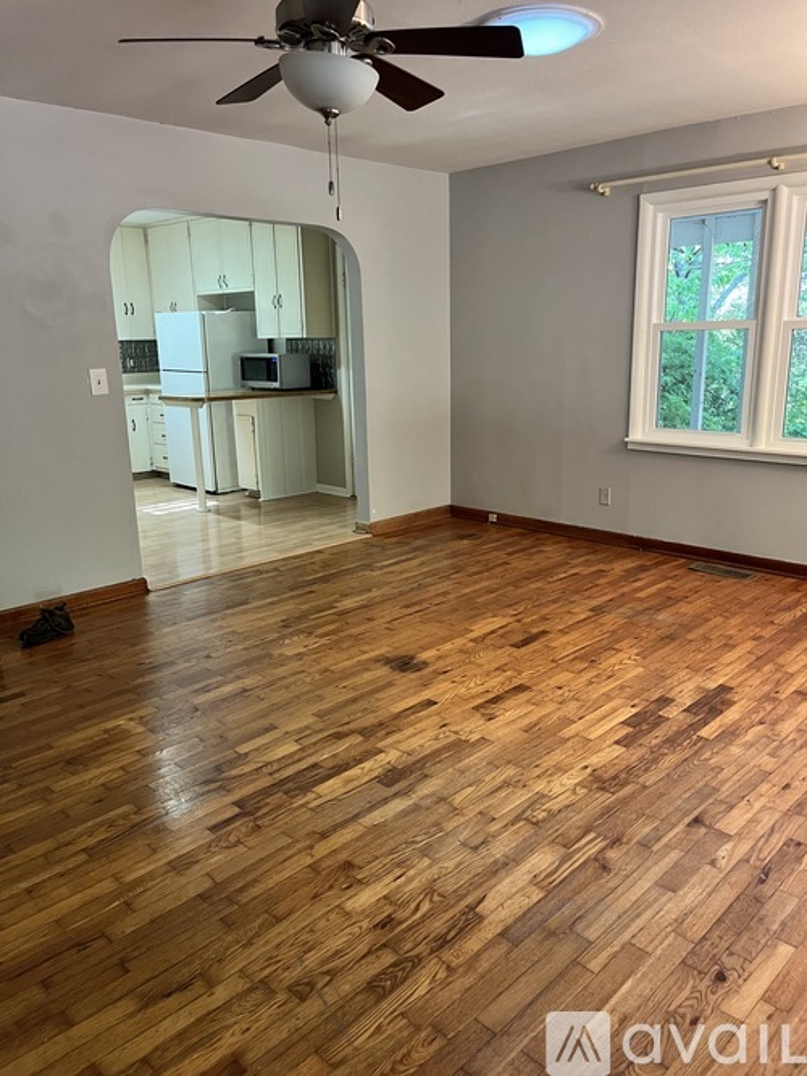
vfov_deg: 67.3
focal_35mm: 26
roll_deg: +1.6
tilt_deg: -15.1
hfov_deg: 53.0
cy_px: 538
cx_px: 404
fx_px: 808
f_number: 1.6
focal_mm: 5.1
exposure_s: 1/60
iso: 200
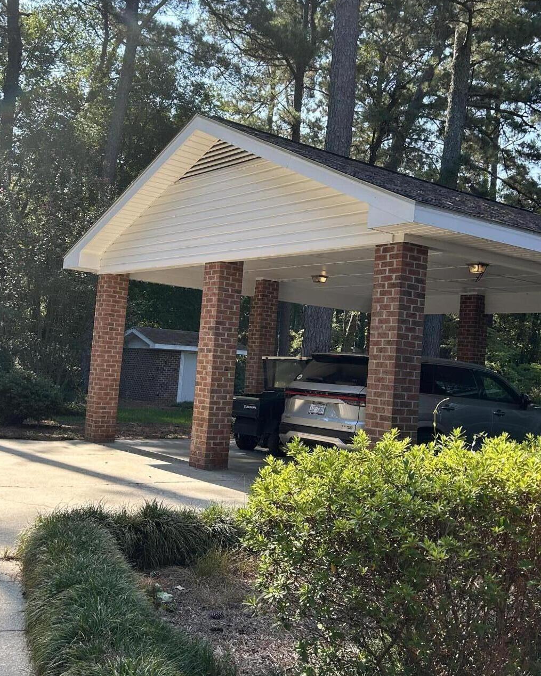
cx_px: 268
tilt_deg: +3.8
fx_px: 801
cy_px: 316
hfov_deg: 37.3
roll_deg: -4.1
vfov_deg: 45.8
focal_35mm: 40
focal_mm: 5.7
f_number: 1.5
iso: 50
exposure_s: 1/902
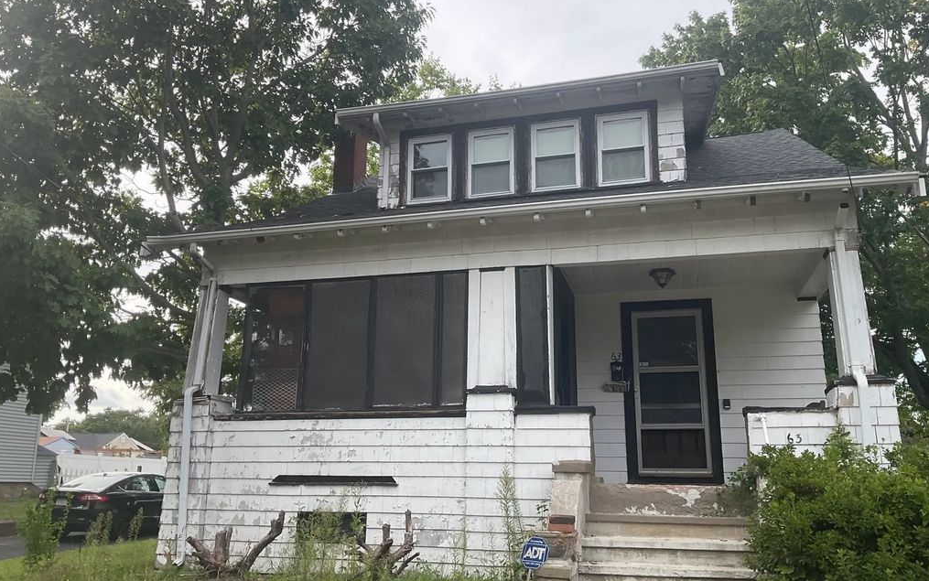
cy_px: 304
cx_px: 464
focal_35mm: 31
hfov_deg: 61.2
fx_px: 785
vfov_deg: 40.6
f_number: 1.8
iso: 16
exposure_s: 1/383
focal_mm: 3
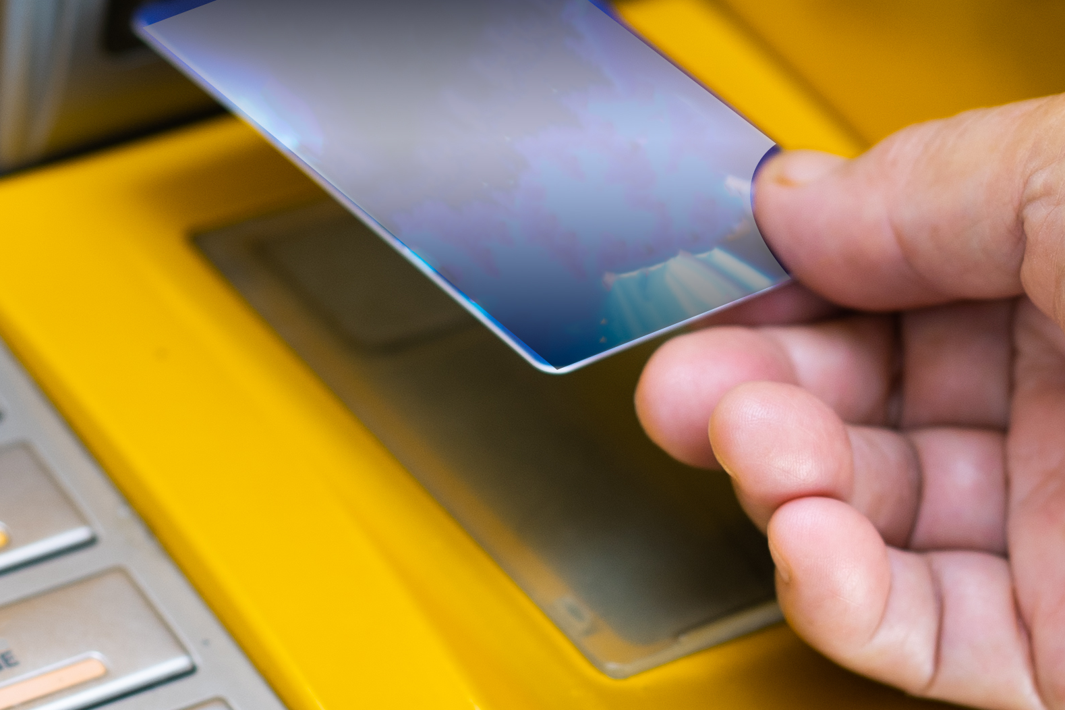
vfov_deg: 7.3
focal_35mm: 187
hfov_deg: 11.0
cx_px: 662
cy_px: 295
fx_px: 5531
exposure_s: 1/250
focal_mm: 50
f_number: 2
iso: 125
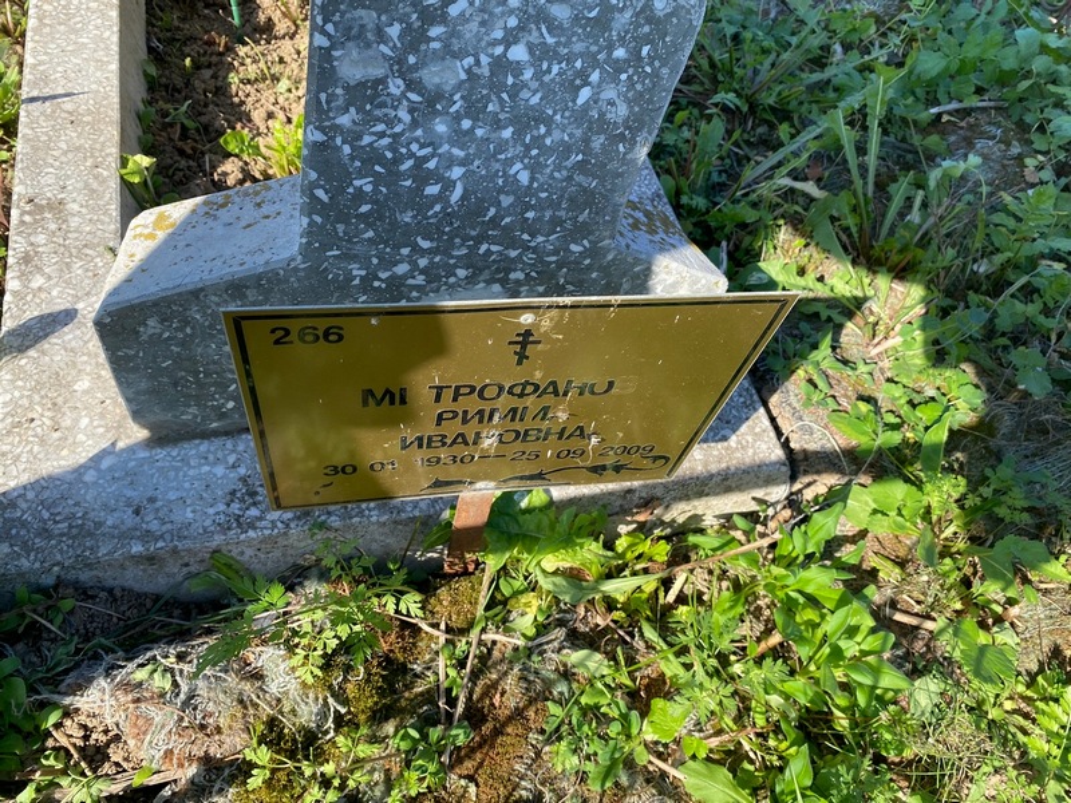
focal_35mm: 26
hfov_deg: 67.3
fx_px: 804
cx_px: 536
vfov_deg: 53.1
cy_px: 402
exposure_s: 1/733
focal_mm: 4.25
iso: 32
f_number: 1.8
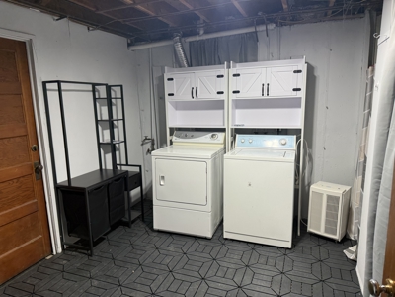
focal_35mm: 24
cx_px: 198
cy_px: 148
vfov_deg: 56.8
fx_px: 274
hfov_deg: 71.6
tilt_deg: -9.2
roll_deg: +1.0
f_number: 1.78
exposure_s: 1/120
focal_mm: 6.76
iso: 100
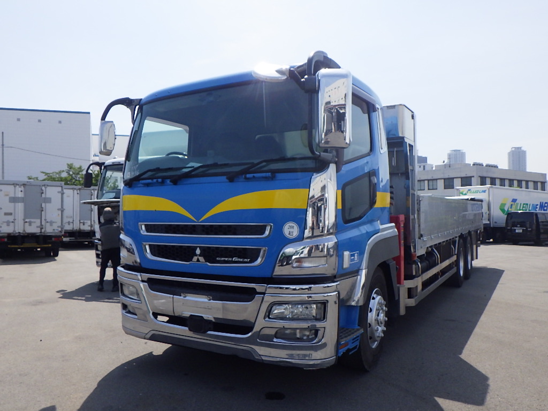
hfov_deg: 63.4
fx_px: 443
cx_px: 274
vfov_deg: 49.7
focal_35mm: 28
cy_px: 206
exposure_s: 1/1500
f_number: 4.2
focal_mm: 5
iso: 250
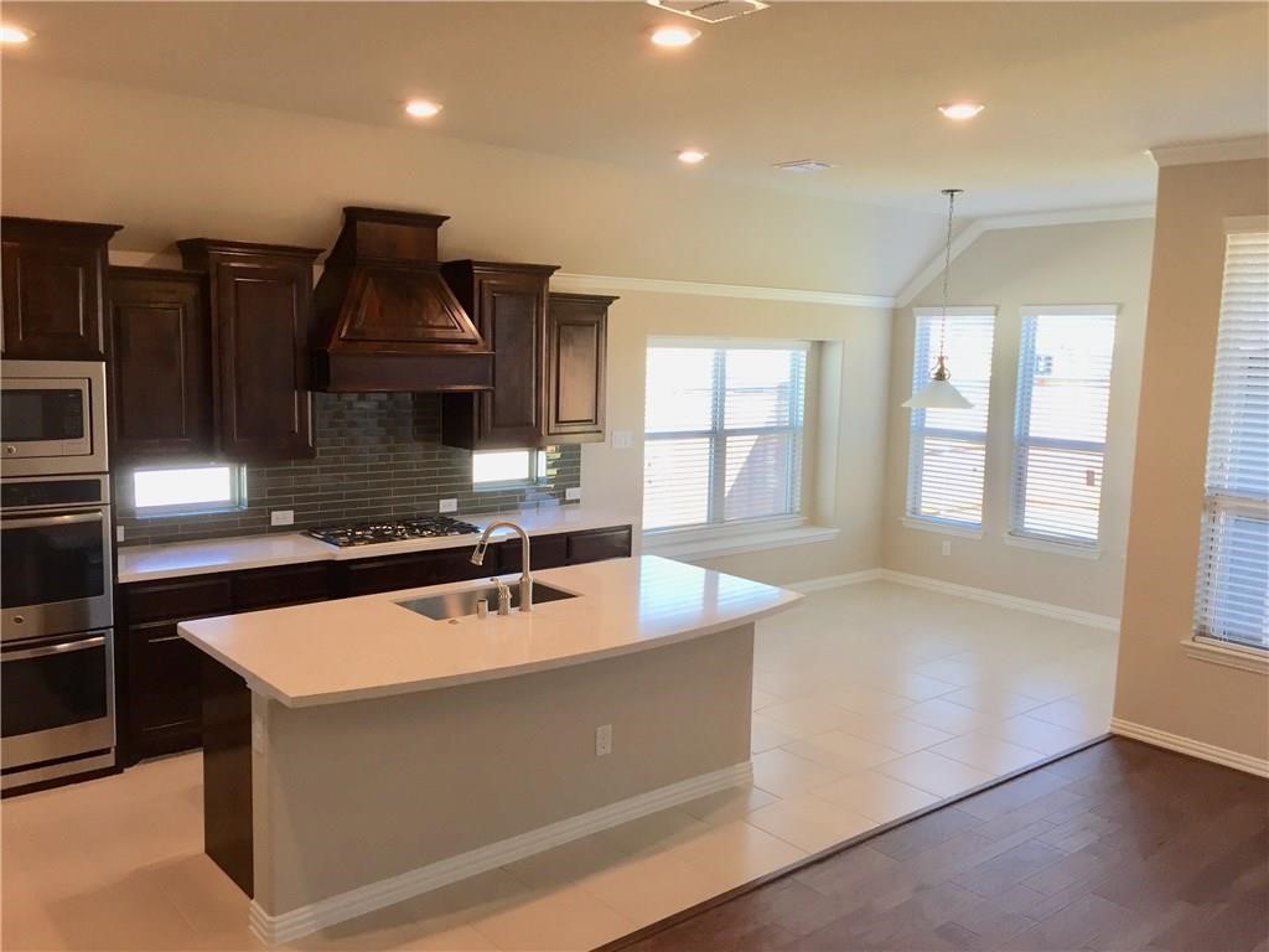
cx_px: 634
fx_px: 1063
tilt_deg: -8.4
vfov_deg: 48.2
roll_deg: -1.5
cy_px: 476
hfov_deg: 61.7
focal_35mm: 29
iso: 32
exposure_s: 1/30
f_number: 2.2
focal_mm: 4.15
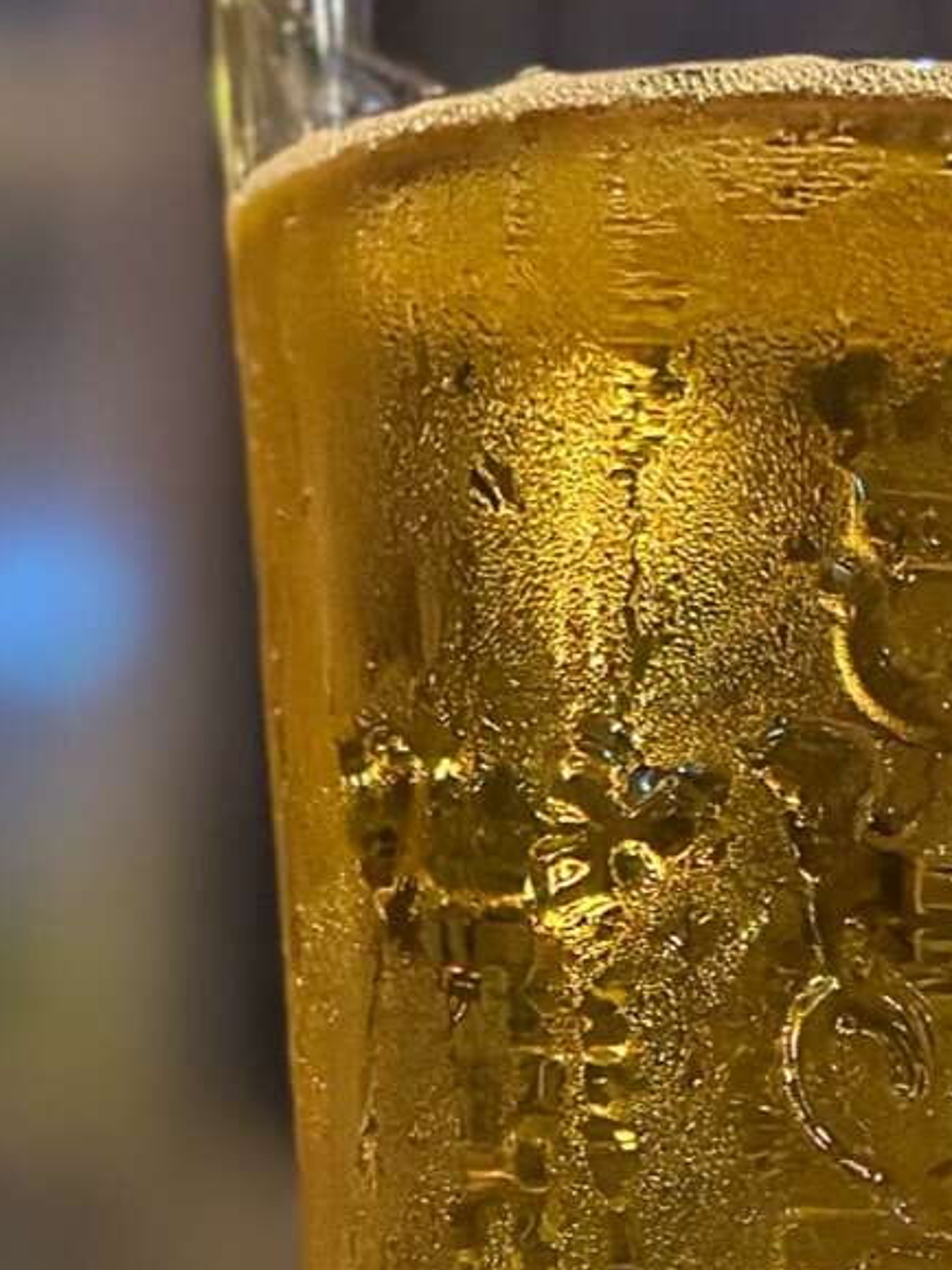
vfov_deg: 11.6
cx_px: 871
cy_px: 1102
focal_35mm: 170
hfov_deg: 8.7
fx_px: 6236
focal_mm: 6.86
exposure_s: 1/25
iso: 800
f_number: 1.78
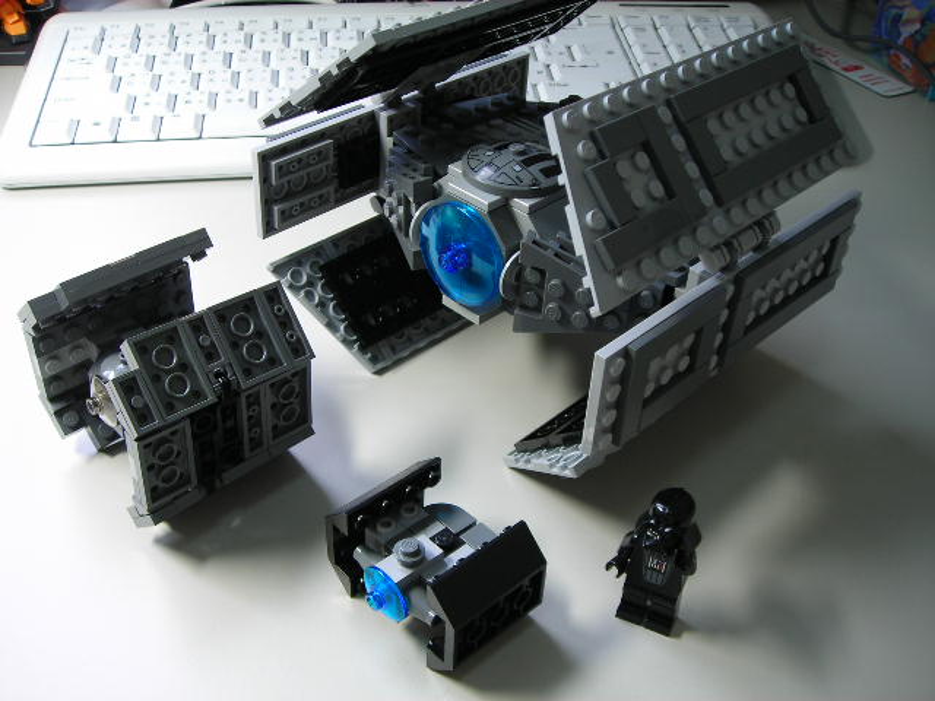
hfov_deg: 49.0
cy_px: 350
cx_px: 468
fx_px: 1026
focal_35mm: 38
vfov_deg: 37.7
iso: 50
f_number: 3.2
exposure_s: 1/15
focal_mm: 6.3
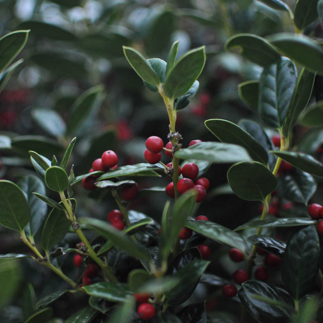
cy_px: 162
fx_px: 714
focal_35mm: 68
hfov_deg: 25.5
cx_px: 152
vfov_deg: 25.5
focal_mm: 35
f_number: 1.8
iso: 1600
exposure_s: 1/1000
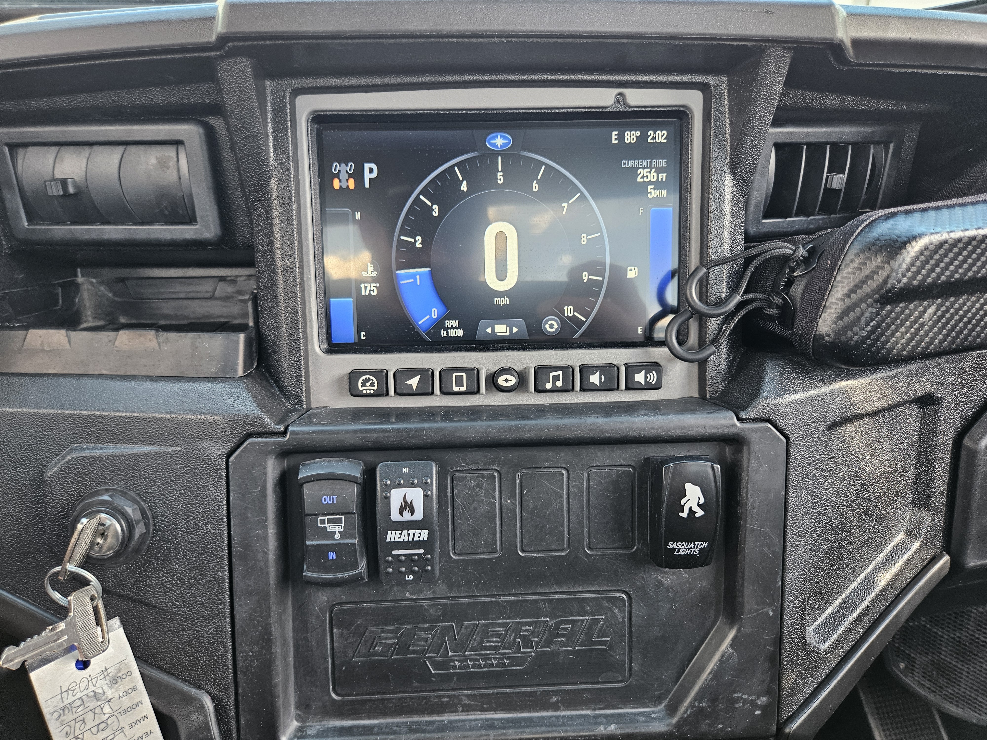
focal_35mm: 23
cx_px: 494
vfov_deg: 58.9
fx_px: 656
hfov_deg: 73.9
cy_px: 370
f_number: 1.8
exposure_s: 1/120
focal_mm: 5.4
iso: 160
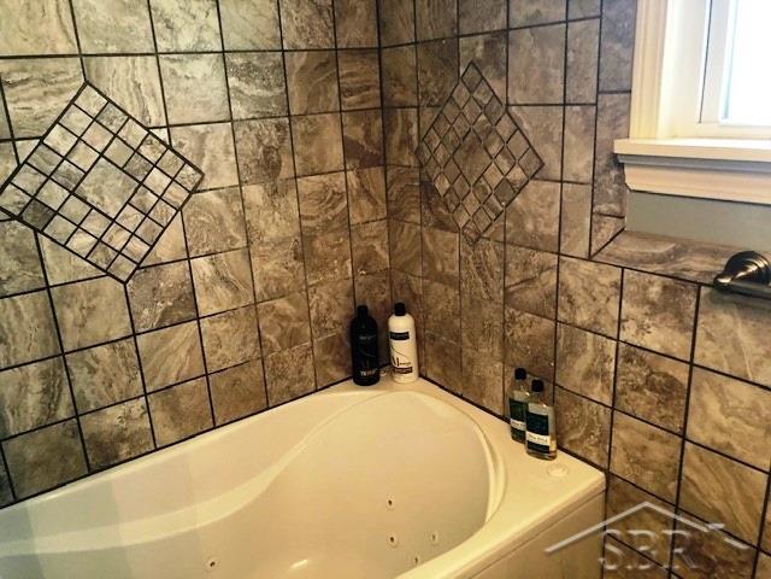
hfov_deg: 63.4
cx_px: 386
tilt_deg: -19.1
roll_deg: +2.9
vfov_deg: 49.7
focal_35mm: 28
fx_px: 624
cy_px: 290
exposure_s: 1/15
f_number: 1.8
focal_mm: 3.99
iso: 64
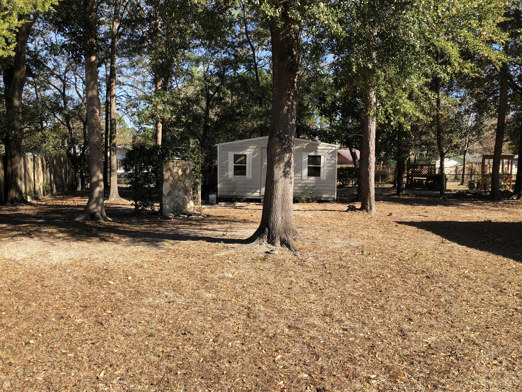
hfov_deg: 63.4
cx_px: 261
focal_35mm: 28
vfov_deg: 49.7
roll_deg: -1.2
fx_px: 422
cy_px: 196
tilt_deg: -6.1
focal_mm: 3.99
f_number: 1.8
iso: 20
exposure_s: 1/685
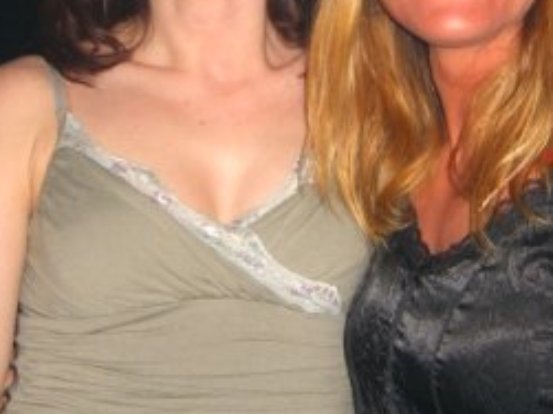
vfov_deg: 16.1
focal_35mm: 91
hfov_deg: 21.5
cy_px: 75
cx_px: 311
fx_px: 1453
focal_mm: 7.9
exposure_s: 1/60
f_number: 2.8
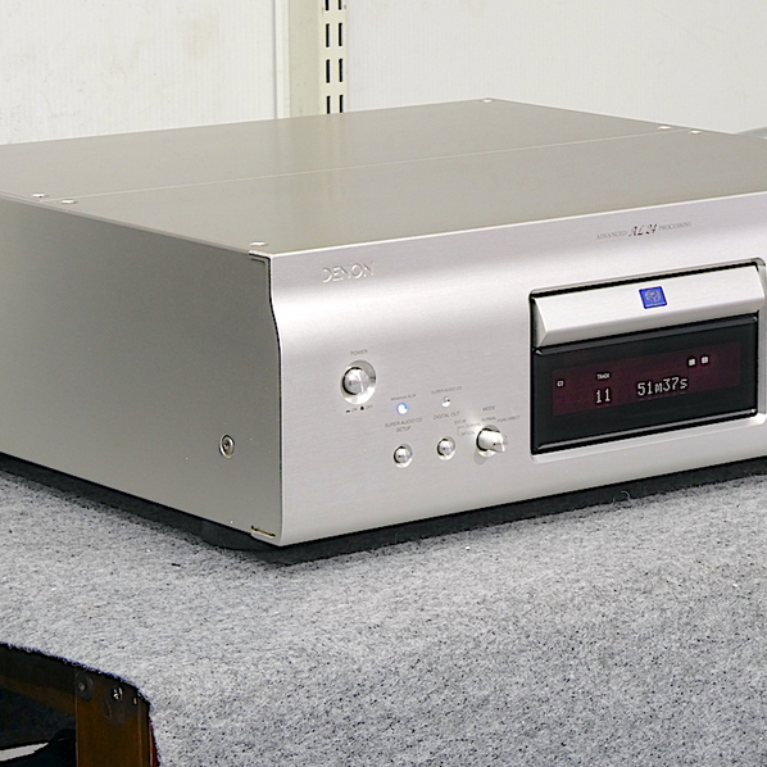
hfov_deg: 12.6
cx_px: 417
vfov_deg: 12.6
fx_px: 3484
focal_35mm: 139
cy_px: 335
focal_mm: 17.5
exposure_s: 1
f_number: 8
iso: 100
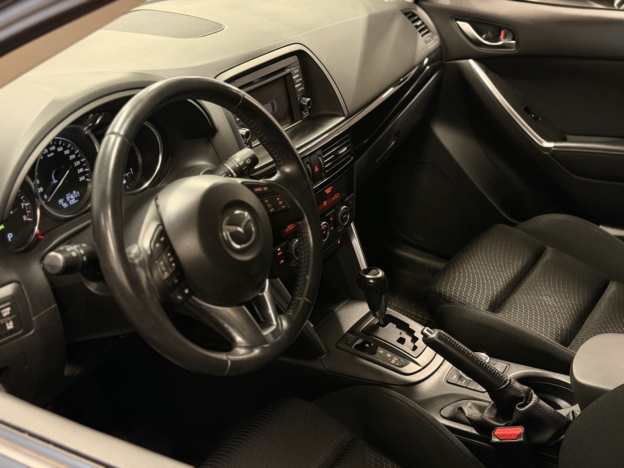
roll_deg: -2.3
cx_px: 312
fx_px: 865
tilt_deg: -27.9
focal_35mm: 48
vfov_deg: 30.3
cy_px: 234
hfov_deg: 39.7
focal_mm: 6.76
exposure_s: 1/25
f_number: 1.78
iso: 400
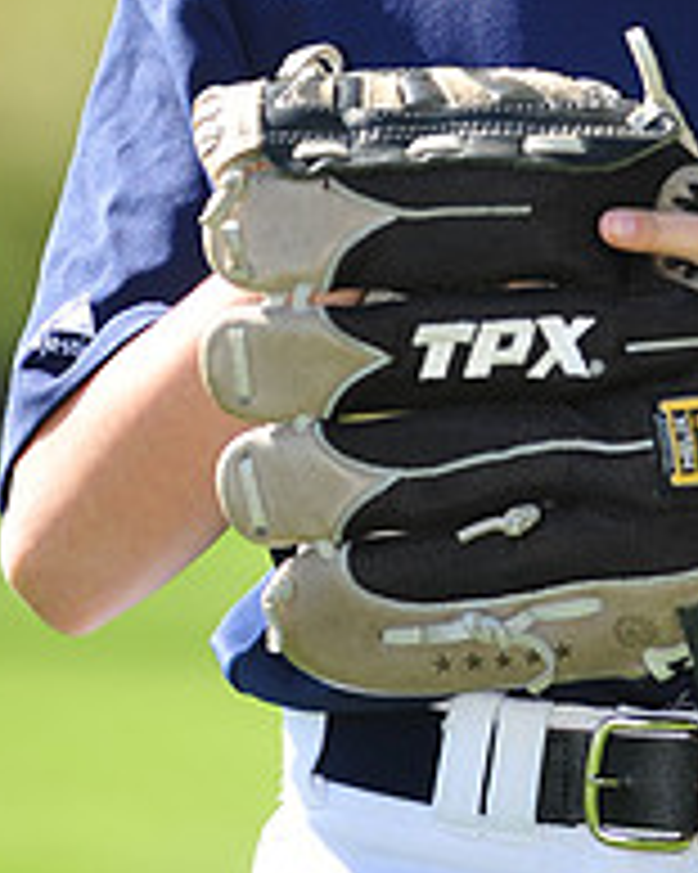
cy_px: -302
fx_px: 14498
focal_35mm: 561
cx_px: 657
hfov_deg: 2.8
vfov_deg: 3.4
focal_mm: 200
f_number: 4.5
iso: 200
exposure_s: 1/500
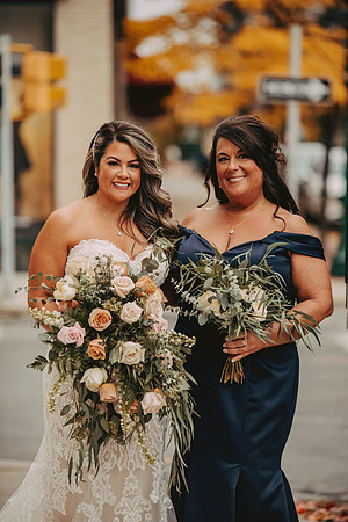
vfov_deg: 12.5
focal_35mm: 165
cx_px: 174
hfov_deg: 8.3
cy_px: 261
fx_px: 2392
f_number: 3.2
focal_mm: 165
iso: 1250
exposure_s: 1/2500
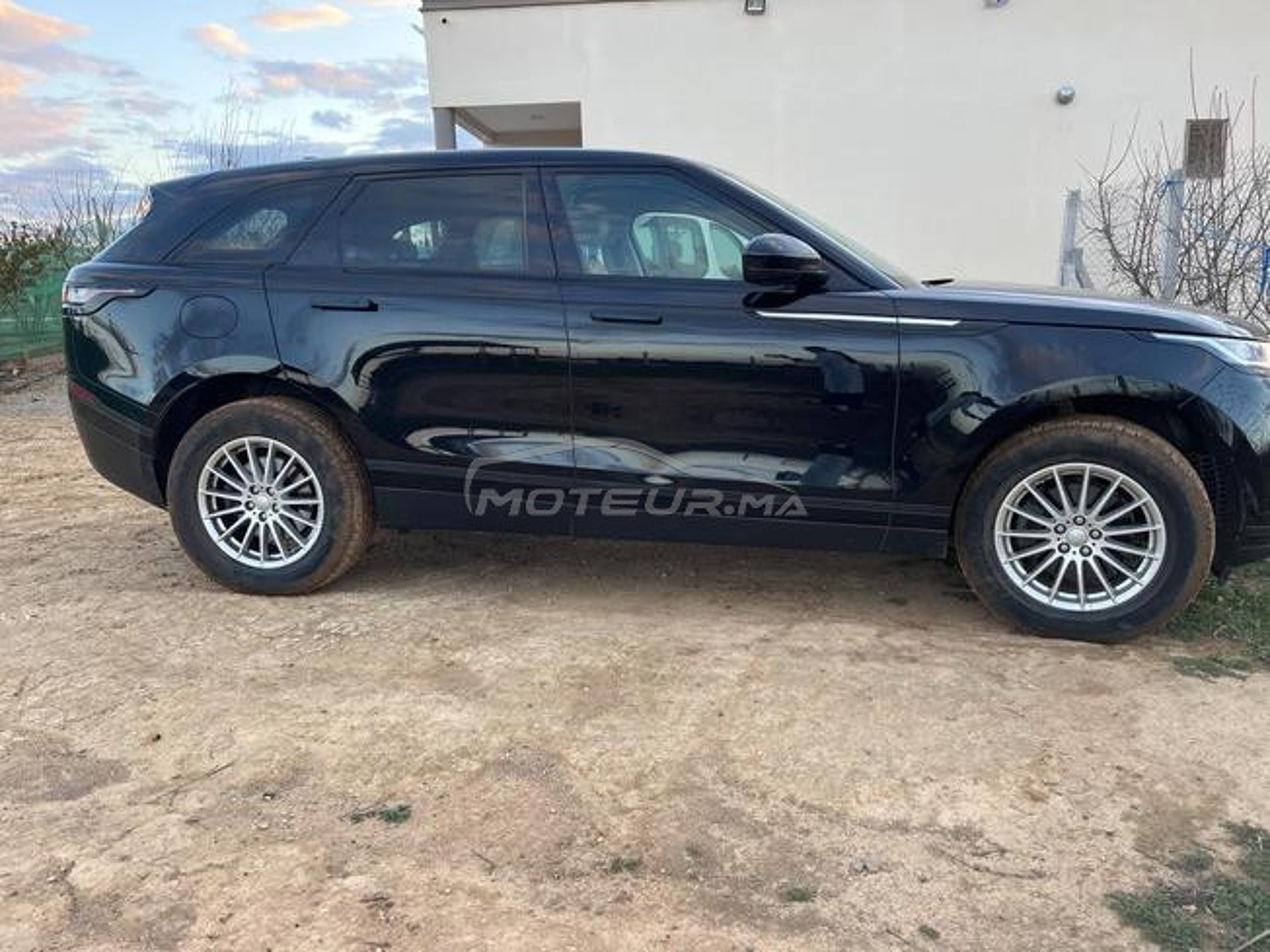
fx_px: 954
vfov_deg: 53.1
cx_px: 635
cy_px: 476
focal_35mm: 26
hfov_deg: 67.3
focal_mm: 5.1
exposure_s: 1/121
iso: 80
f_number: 1.6
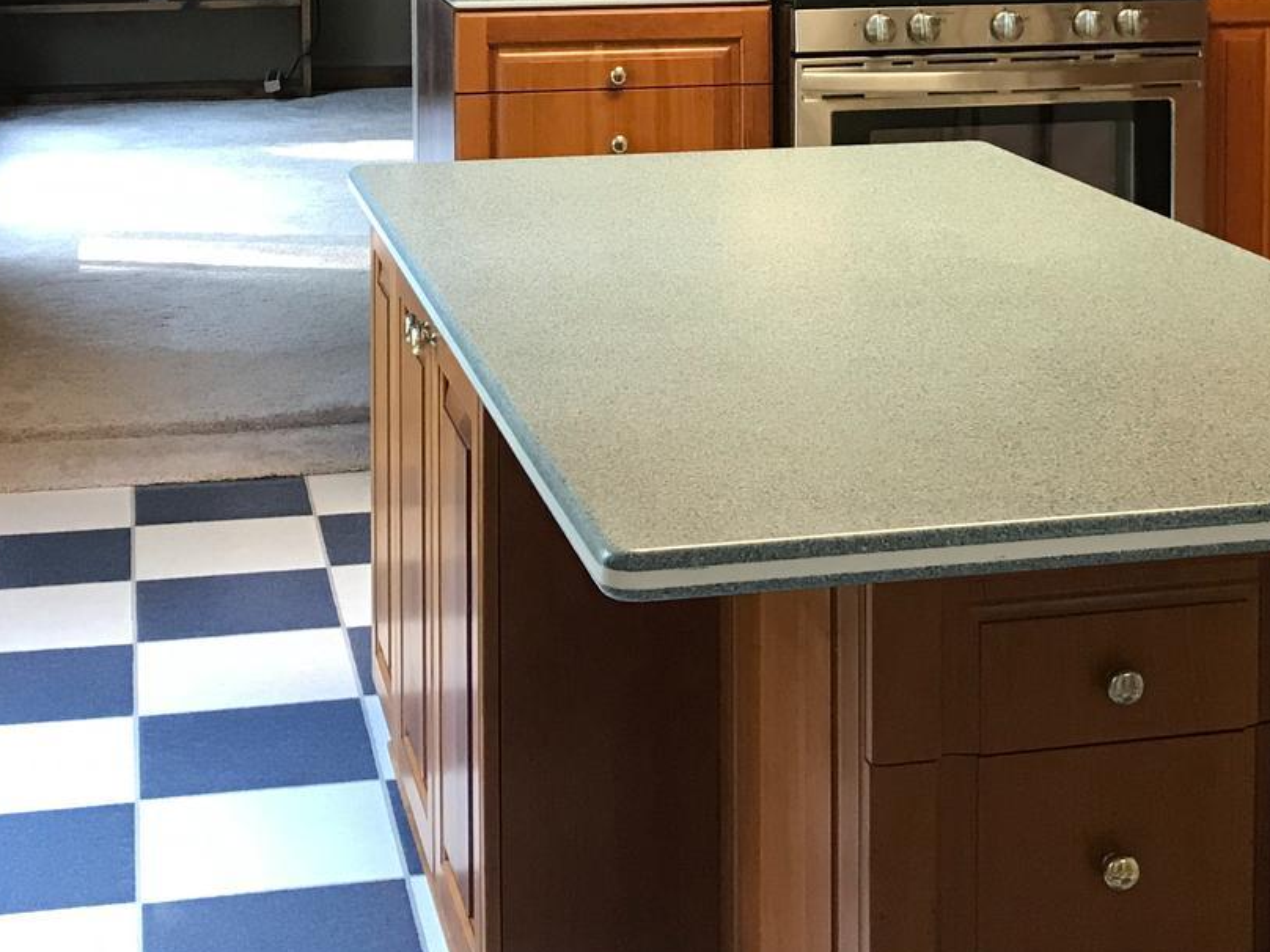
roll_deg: -0.1
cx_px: 791
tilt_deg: -4.8
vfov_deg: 20.0
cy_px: -33
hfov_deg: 27.3
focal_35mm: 71
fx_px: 2605
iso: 40
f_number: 1.8
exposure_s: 1/15
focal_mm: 3.99
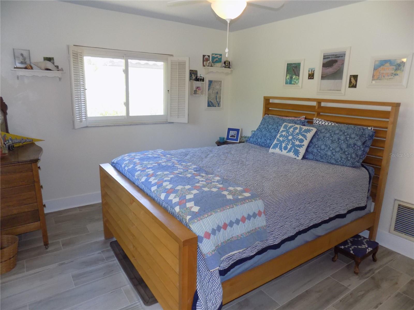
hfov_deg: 73.9
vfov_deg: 58.9
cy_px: 155
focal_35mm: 23
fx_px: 275
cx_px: 207
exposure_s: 1/30
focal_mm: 4
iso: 250
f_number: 3.1
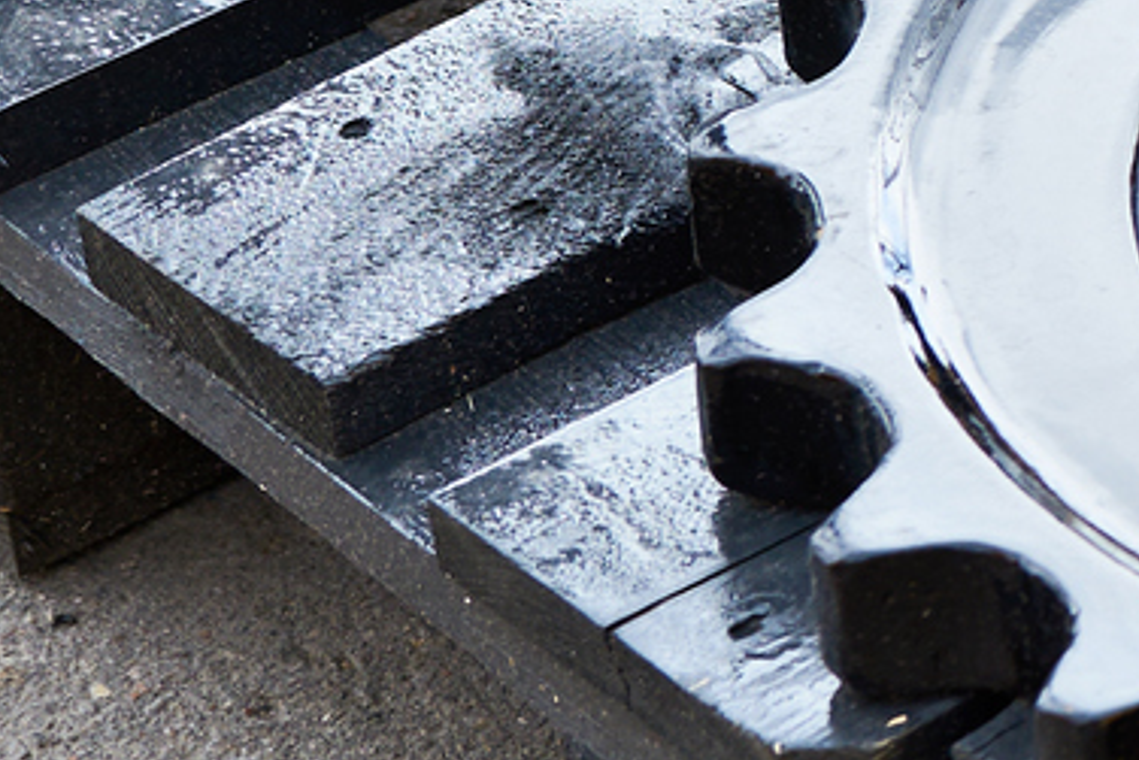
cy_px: -259
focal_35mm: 282
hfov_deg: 6.8
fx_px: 8925
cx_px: 3061
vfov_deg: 4.9
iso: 100
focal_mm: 50
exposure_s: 1/100
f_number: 5
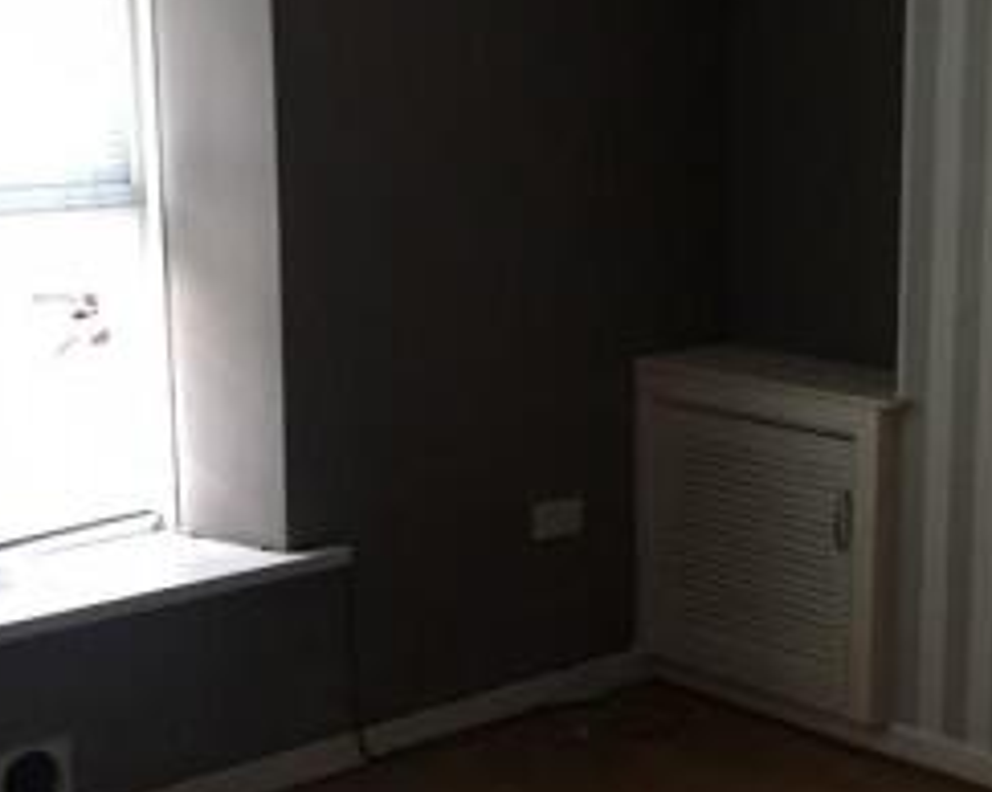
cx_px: 733
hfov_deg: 27.6
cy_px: 402
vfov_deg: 22.5
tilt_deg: -10.9
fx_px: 1995
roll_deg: -1.1
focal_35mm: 68
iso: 200
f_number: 2.2
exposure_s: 1/20
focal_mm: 4.15
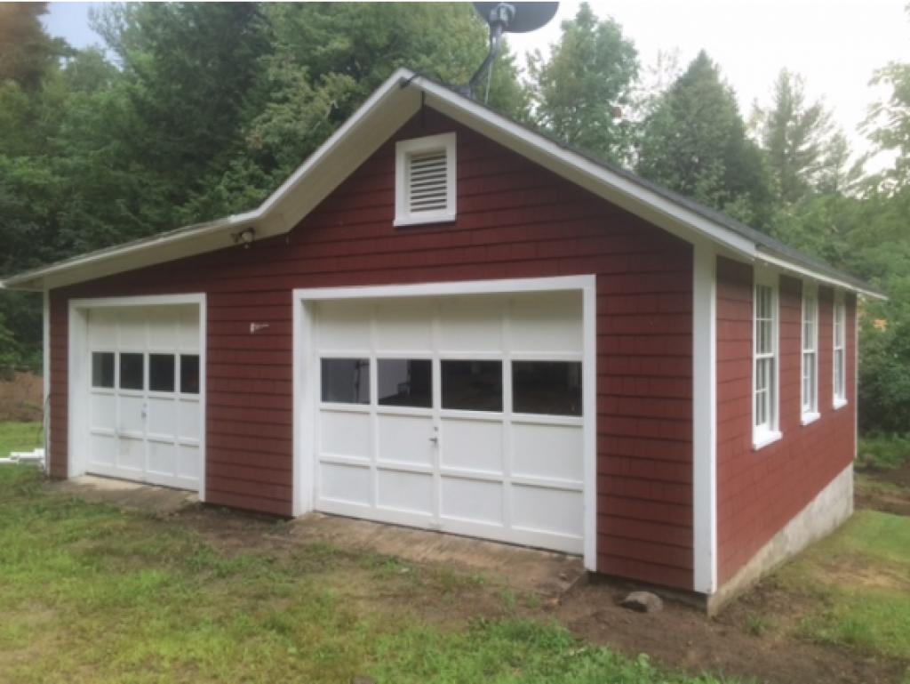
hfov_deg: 61.6
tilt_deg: -0.1
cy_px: 342
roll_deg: +0.3
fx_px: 763
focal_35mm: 29
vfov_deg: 48.3
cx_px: 455
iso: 32
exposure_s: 1/40
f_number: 2.2
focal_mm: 4.15
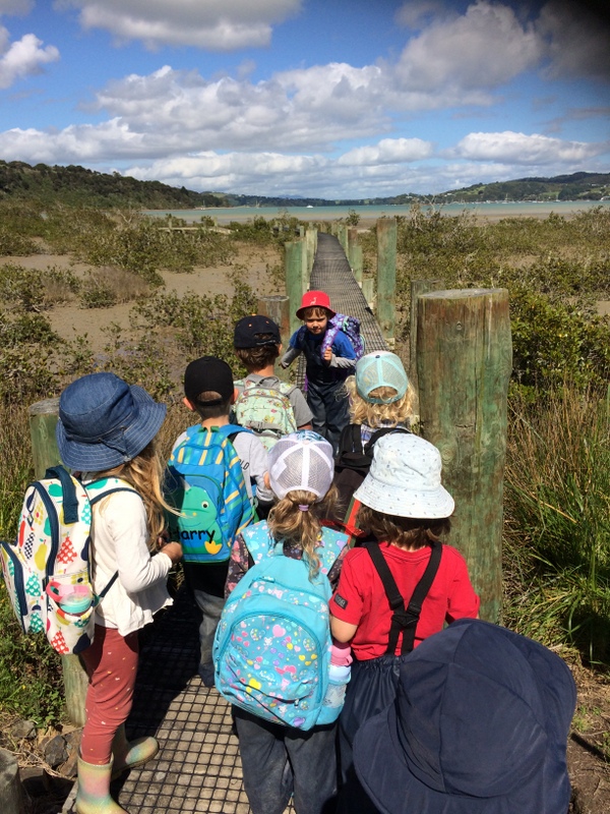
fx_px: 681
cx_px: 305
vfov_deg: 61.7
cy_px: 407
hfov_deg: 48.2
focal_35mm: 29
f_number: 2.2
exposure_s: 1/3425
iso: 32
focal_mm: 4.15
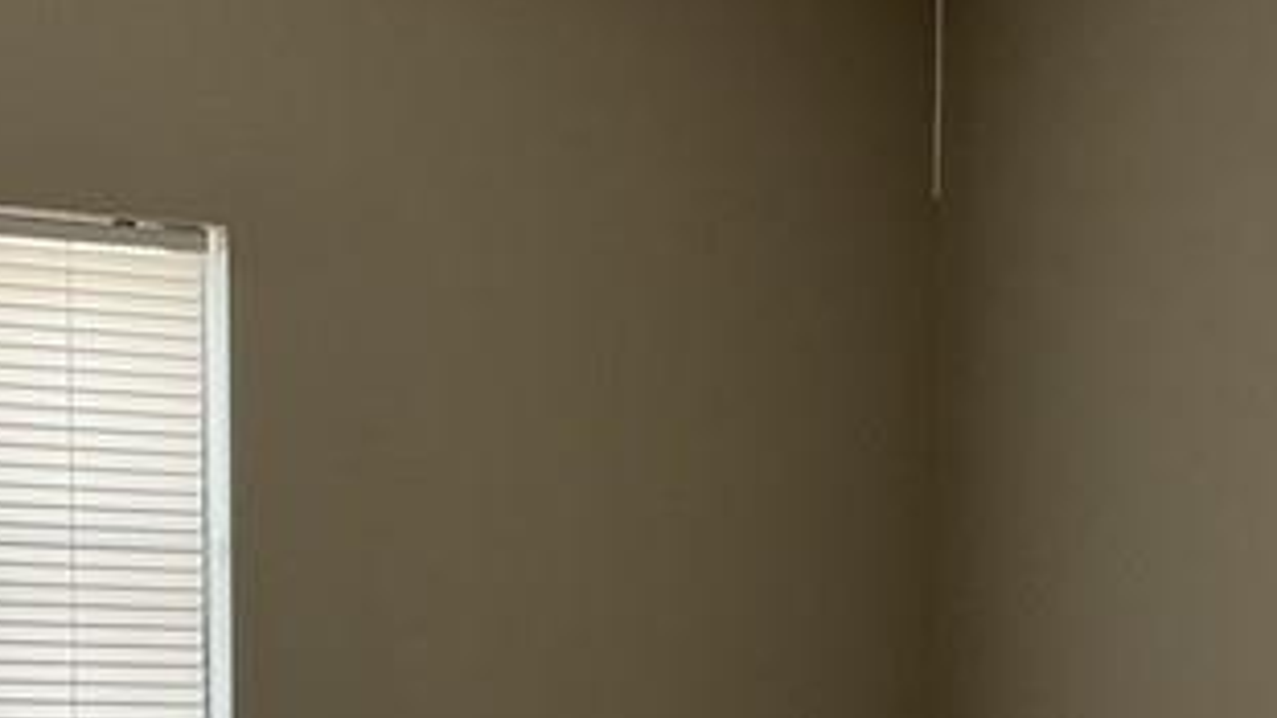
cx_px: 624
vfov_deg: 11.3
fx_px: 3522
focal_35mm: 104
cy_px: 1009
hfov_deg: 20.6
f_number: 1.8
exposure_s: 1/120
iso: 32
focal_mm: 3
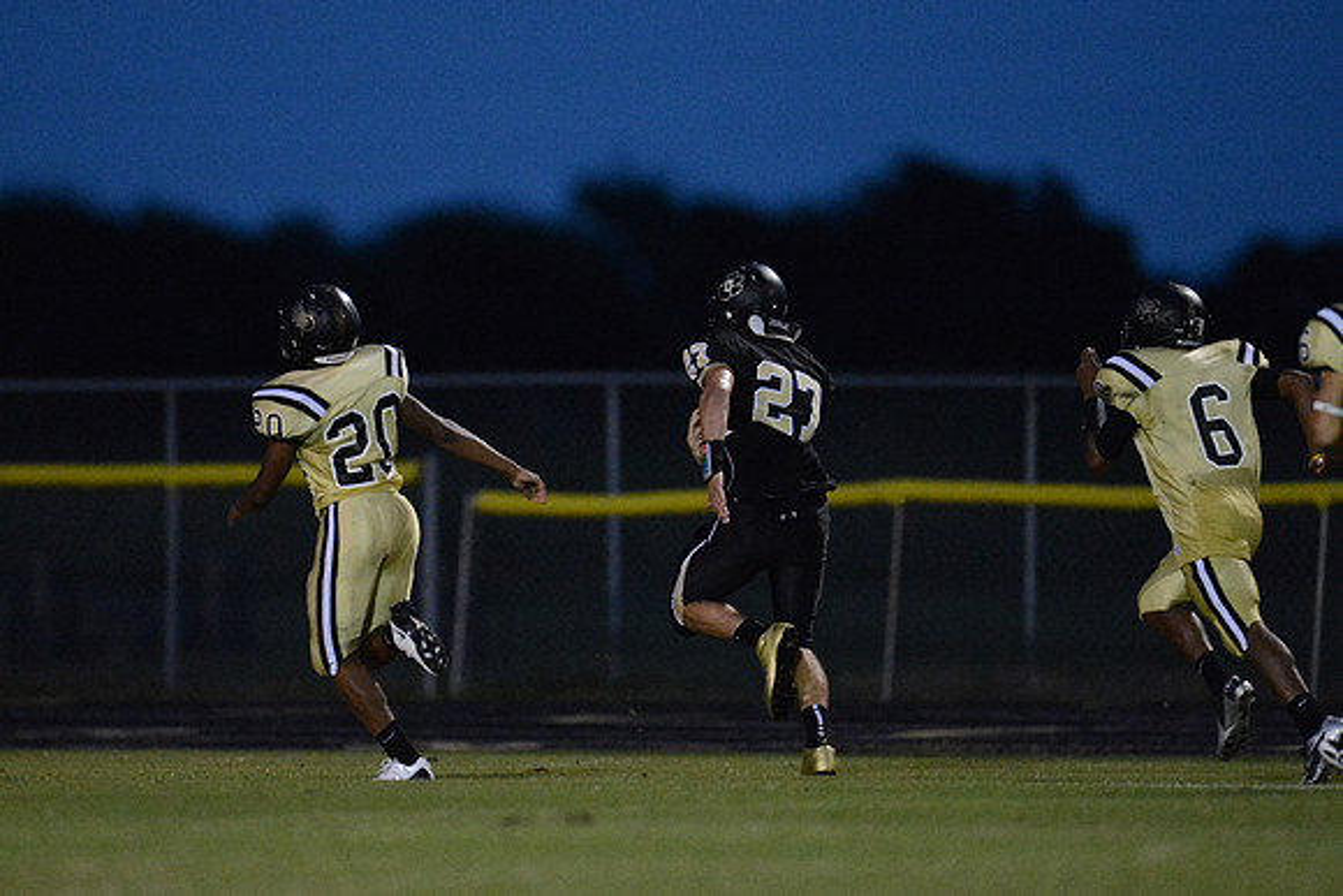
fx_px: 14925
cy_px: 448
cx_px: 672
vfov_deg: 3.4
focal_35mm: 400
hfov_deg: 5.2
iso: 12800
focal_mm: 400
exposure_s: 1/800
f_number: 2.8
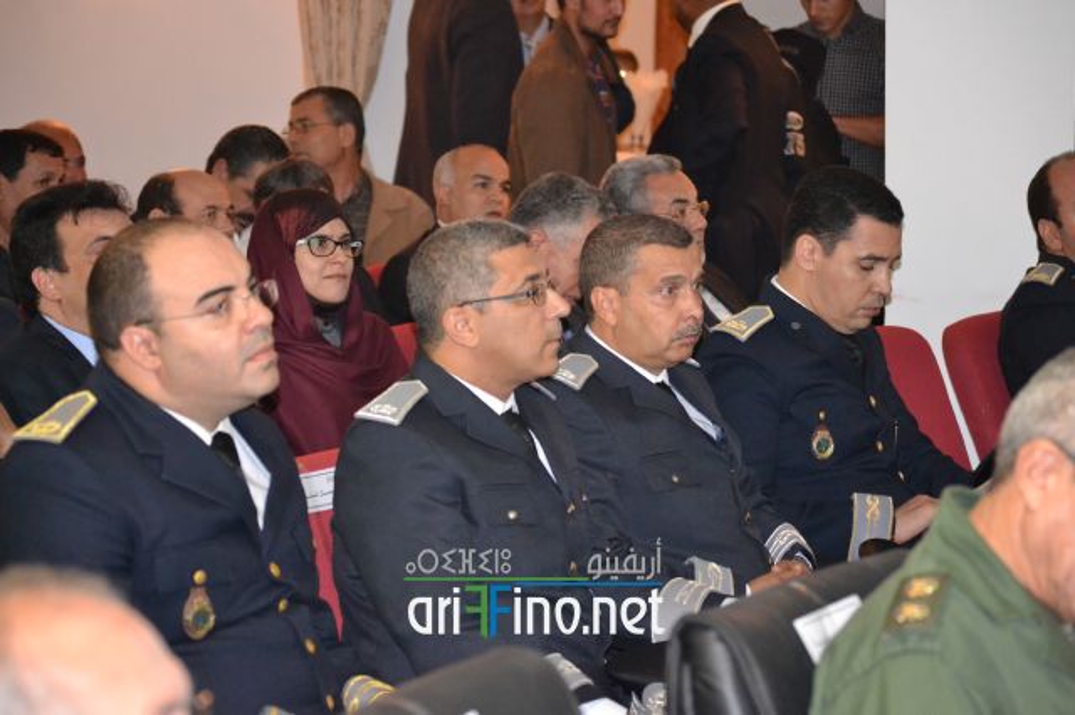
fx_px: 3581
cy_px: 358
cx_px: 538
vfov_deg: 11.4
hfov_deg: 17.1
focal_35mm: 120
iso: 3200
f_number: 4.2
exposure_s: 1/60
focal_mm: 80
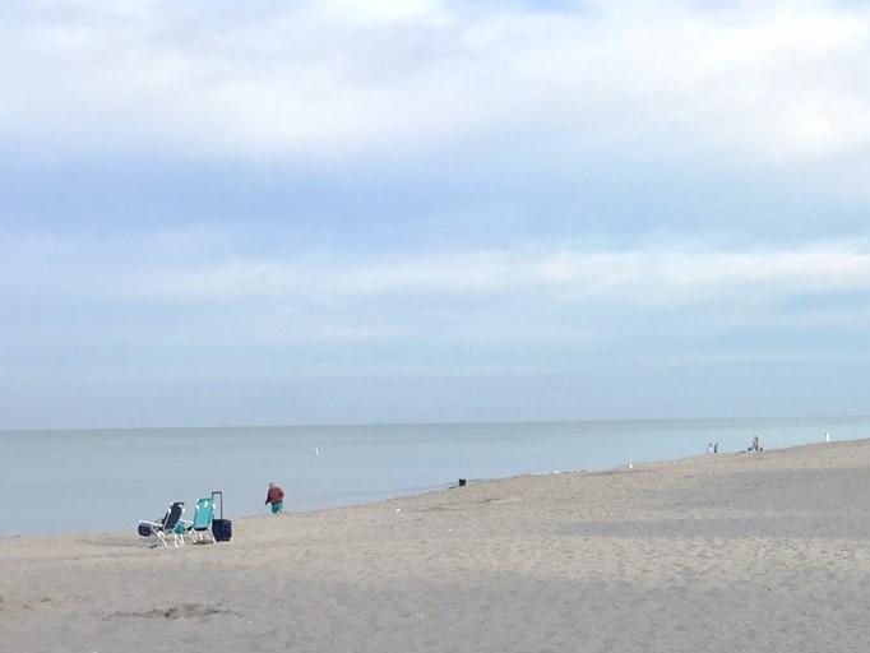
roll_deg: +1.2
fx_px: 1710
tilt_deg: -3.5
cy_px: 550
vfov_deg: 21.3
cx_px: 837
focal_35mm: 68
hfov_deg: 27.2
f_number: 2.2
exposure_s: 1/209
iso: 32
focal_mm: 4.15
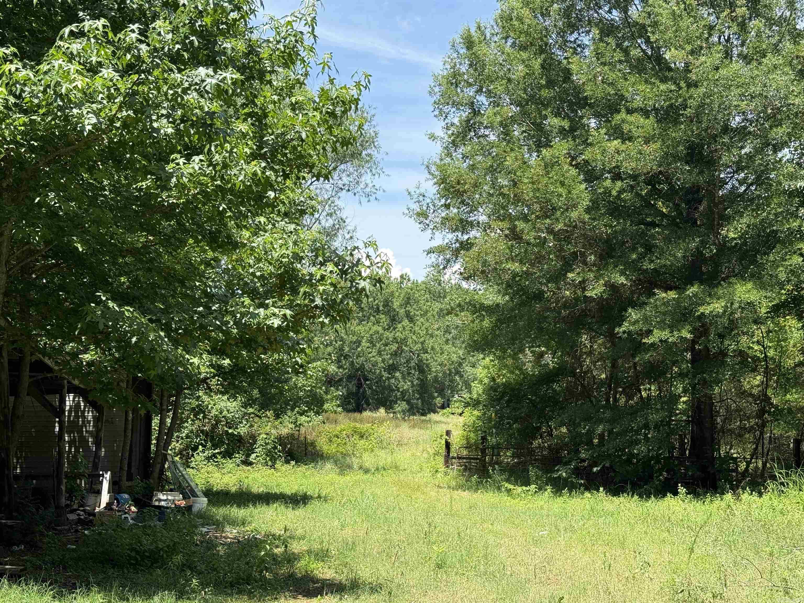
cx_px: 402
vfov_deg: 30.3
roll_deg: -1.5
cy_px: 302
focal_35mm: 48
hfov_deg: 39.7
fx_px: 1115
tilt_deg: +5.3
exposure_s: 1/1838
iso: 80
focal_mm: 6.76
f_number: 1.78
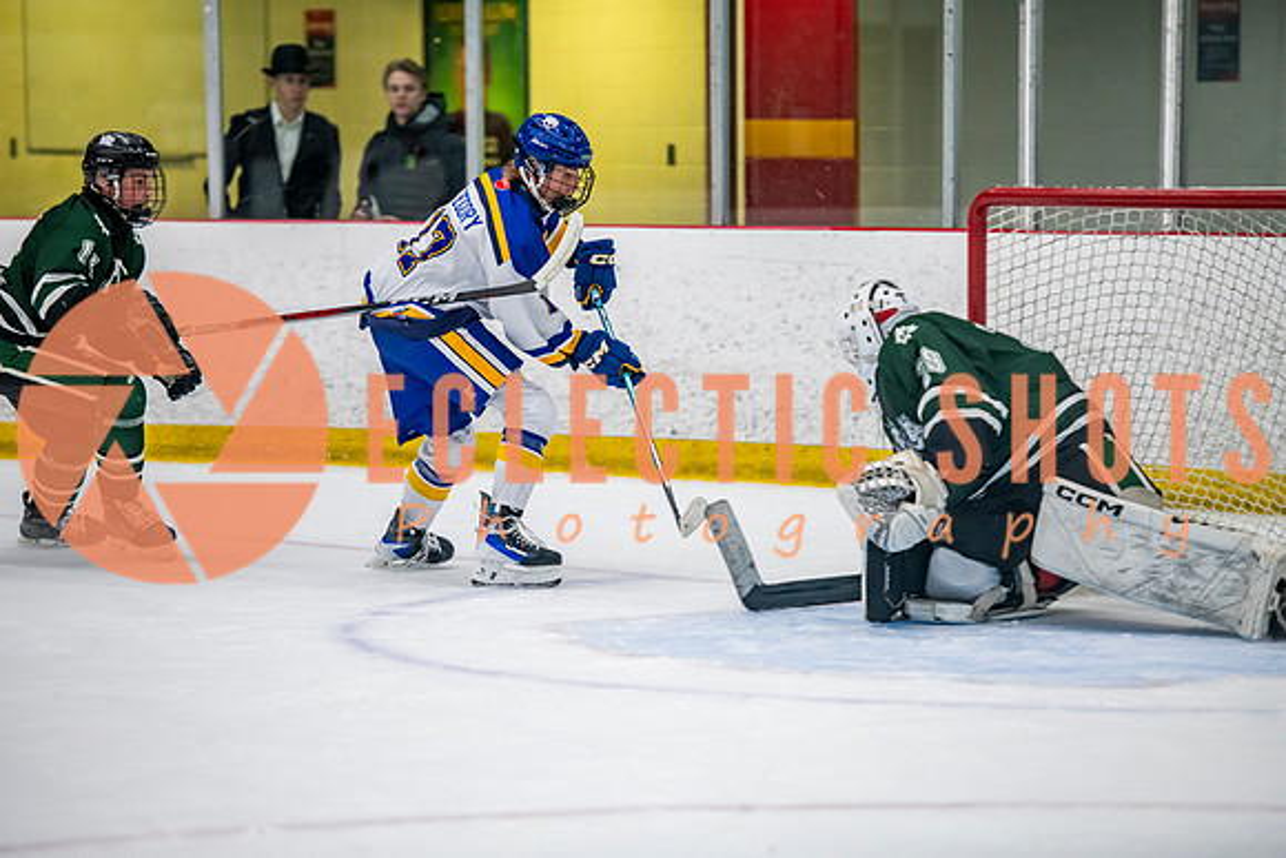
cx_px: 643
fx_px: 6248
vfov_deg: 7.9
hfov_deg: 11.8
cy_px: 429
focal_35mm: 175
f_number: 3.2
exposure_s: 1/640
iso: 2000
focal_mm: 165
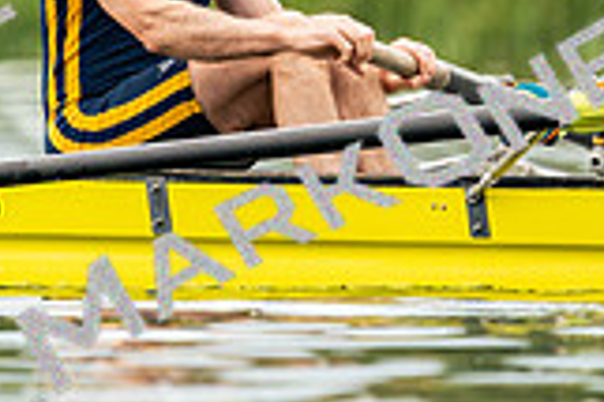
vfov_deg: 0.6
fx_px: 36320
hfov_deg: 1.0
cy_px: 2
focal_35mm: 2167
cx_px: 540
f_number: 6.3
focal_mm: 600
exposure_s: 1/2000
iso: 640
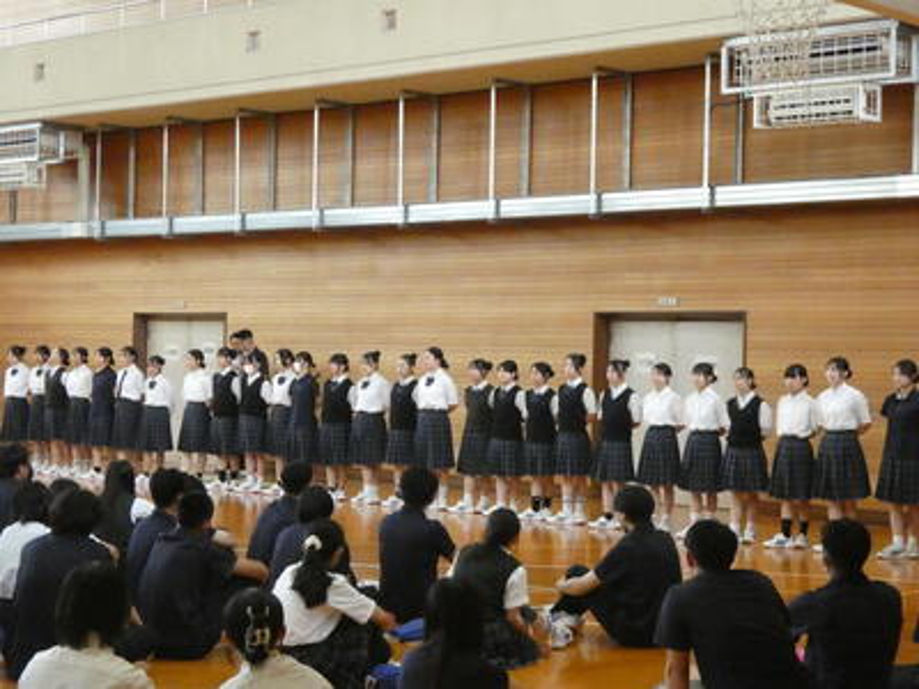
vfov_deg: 21.0
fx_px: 1858
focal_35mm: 70
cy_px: 344
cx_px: 460
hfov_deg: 27.8
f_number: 5.2
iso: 3200
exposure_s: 1/200
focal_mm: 12.5
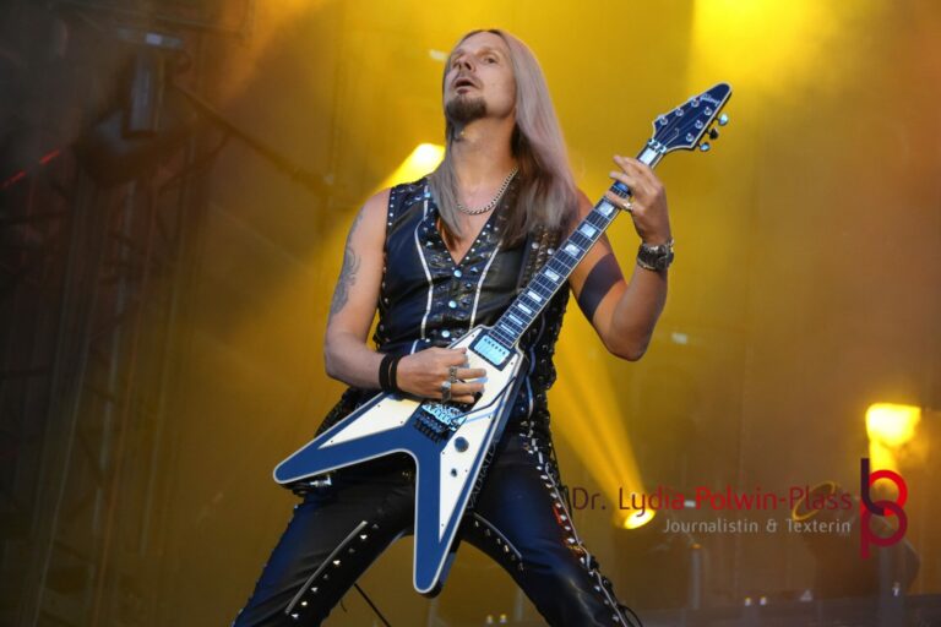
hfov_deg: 15.2
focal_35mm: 135
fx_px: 3528
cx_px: 470
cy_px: 314
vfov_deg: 10.2
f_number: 5.6
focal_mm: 90
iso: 5000
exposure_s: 1/160
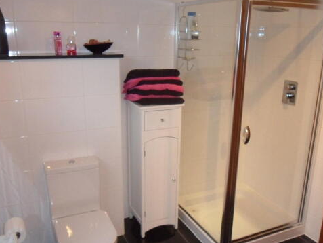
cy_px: 138
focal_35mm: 33
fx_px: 308
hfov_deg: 55.3
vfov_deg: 42.9
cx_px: 166
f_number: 3.5
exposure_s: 1/45
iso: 400
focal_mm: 4.9
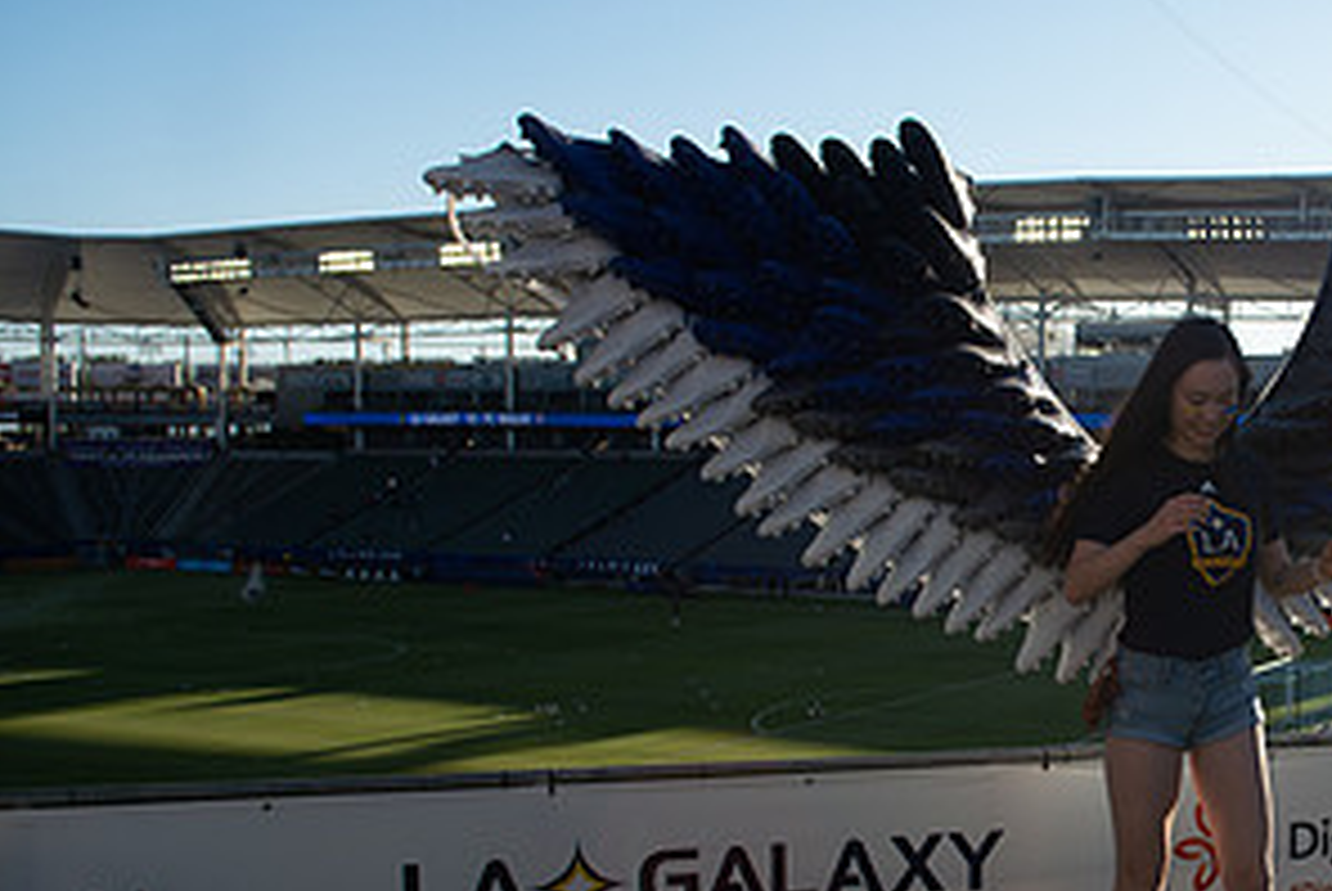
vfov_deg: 28.6
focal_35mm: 47
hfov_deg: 39.0
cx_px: 1192
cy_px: 583
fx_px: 1741
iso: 200
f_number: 4.5
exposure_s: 1/1600
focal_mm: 24
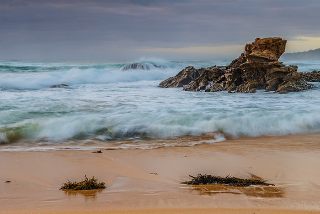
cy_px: 107
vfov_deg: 22.6
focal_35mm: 60
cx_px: 160
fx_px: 535
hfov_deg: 33.3
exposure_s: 1/2.5
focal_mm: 58
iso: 40
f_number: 11
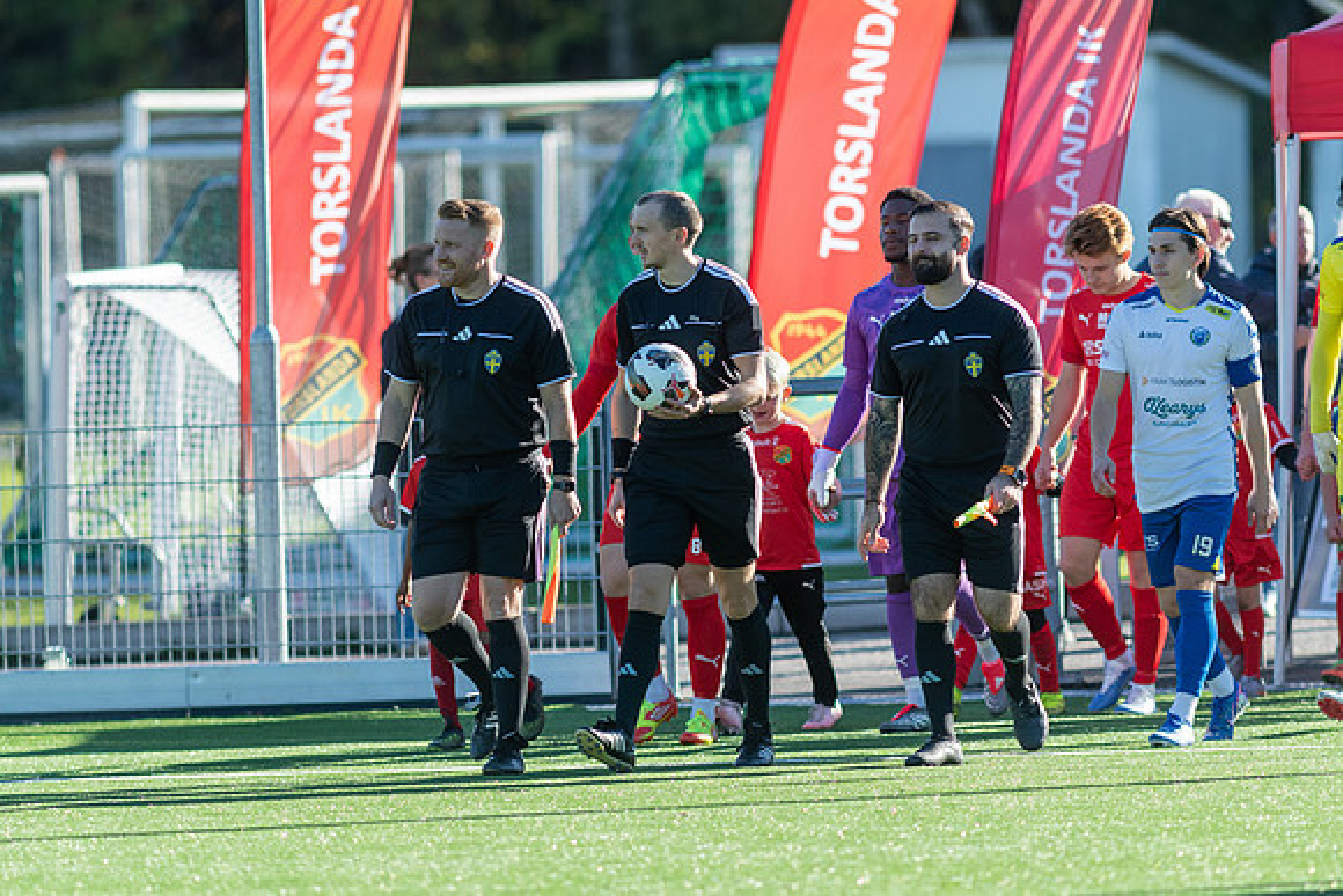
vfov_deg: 3.0
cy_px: 448
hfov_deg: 4.5
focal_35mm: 459
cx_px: 672
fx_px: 17110
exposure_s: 1/2000
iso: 400
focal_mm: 300
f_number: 3.2
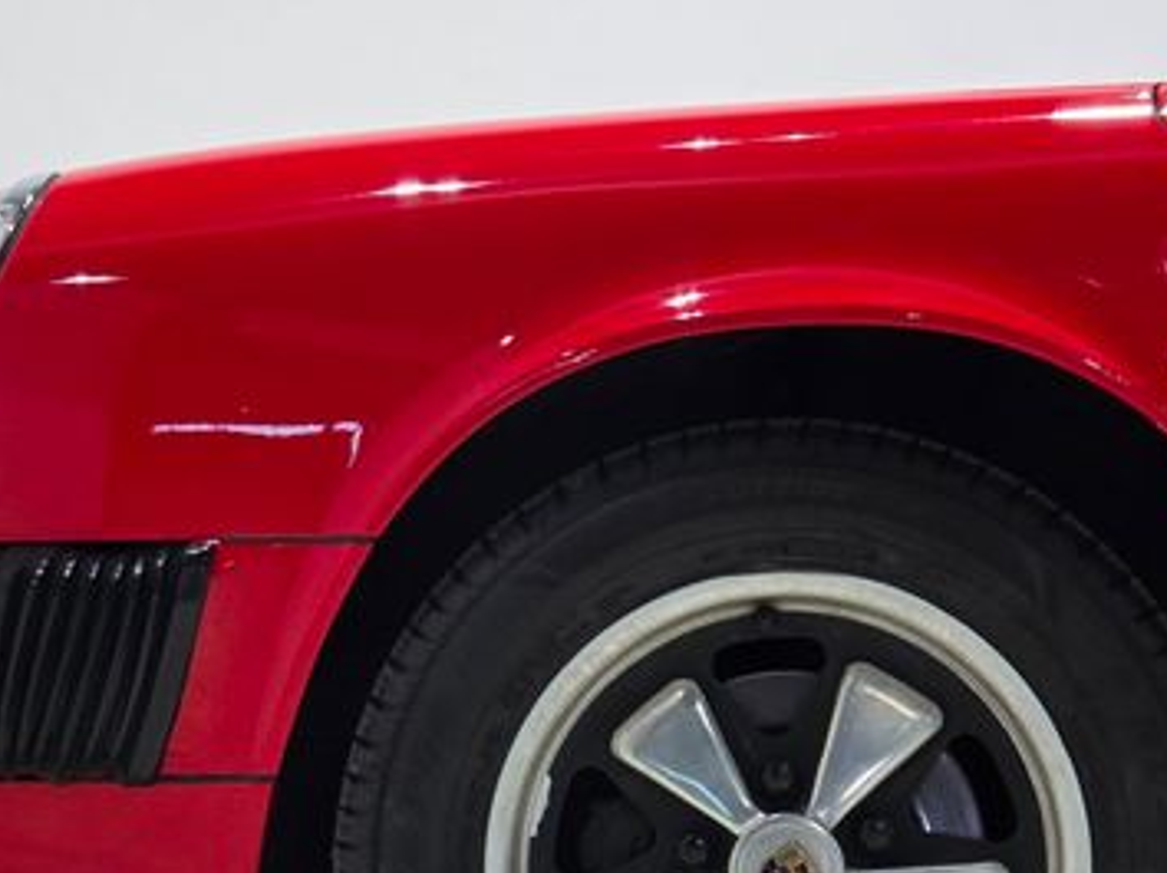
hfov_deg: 9.5
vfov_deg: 7.1
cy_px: 679
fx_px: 7007
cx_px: 577
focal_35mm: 208
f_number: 3.4
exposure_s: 1/120
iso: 320
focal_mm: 18.6
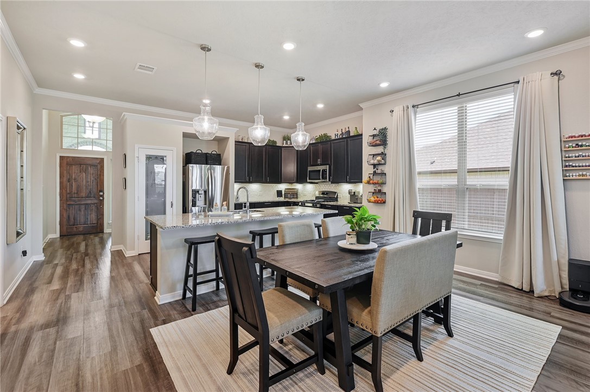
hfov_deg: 98.6
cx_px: 295
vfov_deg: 75.4
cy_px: 196
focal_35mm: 16
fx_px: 254
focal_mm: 15.5
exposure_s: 1/6
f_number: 8
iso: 200
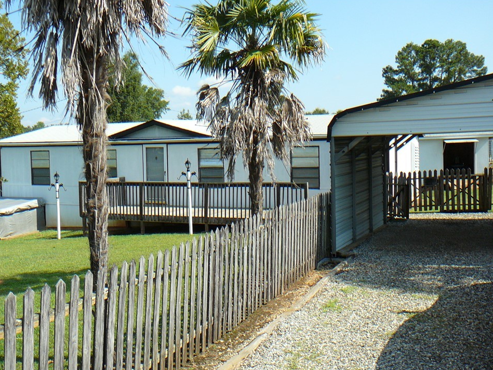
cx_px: 231
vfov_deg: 35.1
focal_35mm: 41
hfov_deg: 45.7
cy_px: 196
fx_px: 584
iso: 80
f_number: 3
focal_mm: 5.6
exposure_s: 1/640
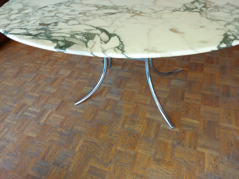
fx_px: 166
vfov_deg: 56.8
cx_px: 120
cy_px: 90
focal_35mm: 24
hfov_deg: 71.6
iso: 200
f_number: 1.8
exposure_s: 1/50
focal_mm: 5.23
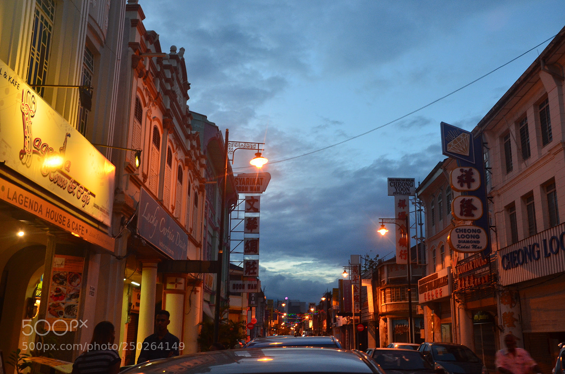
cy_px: 187
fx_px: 587
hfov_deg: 51.4
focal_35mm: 38
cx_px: 282
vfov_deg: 35.3
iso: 800
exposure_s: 1/25
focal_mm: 25
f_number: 7.1
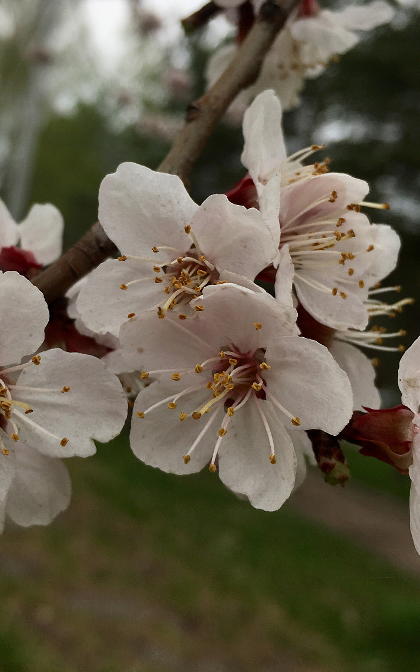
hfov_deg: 29.4
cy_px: 278
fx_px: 788
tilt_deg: +2.9
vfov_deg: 46.0
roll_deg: -8.5
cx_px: 110
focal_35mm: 43
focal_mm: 4.15
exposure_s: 1/754
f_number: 2.2
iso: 25
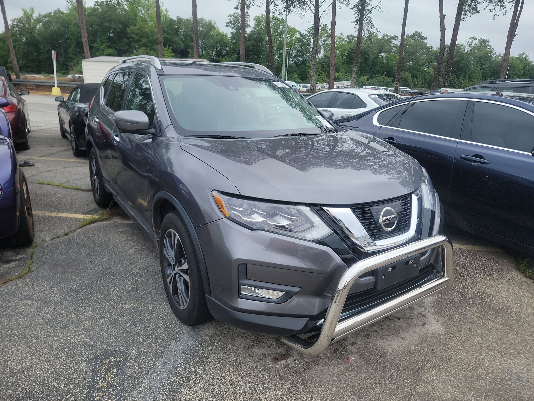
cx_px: 267
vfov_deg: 56.8
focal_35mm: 24
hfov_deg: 71.6
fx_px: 370
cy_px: 200
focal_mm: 6.7
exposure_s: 1/288
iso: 50
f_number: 1.8
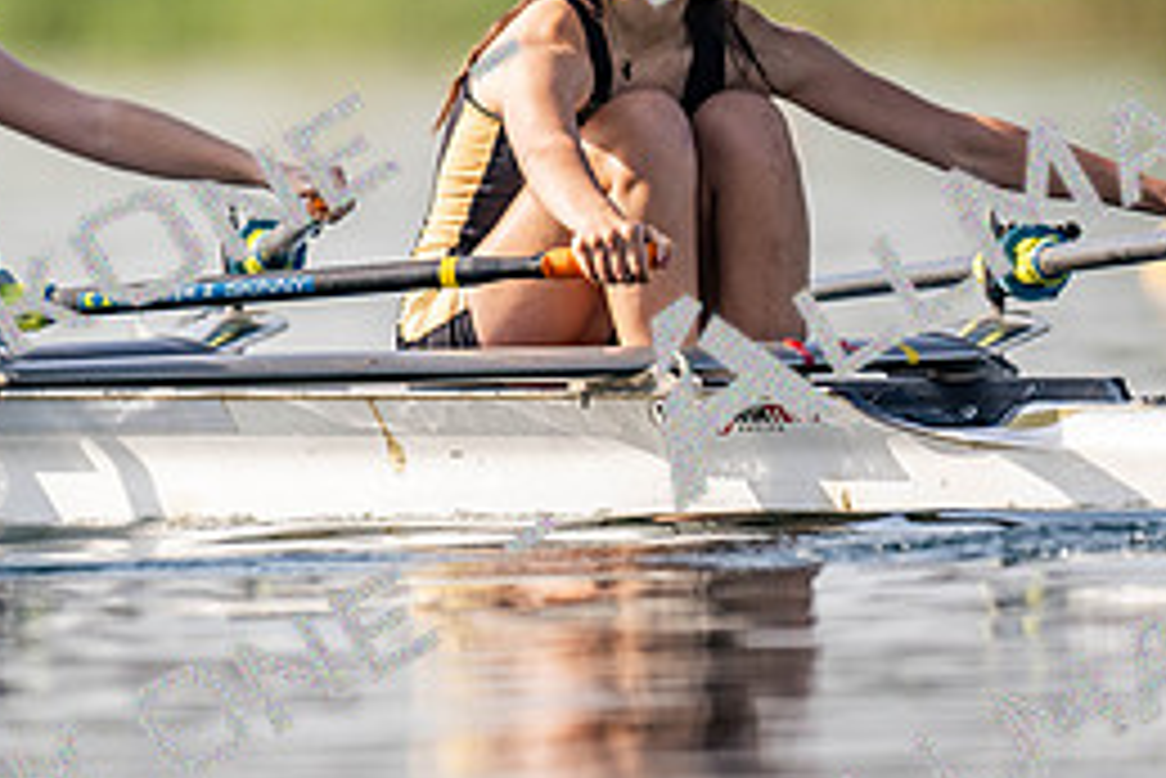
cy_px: 83
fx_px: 43618
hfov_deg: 1.5
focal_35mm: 1346
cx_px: 266
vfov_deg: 1.0
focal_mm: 600
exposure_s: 1/2500
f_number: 4
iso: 200
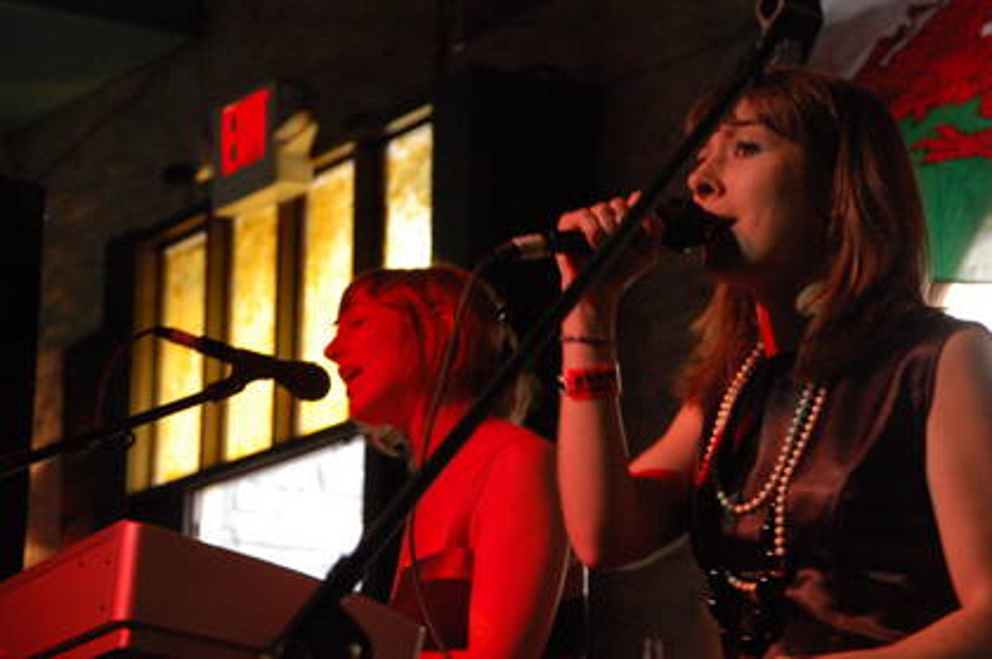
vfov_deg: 9.6
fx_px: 3922
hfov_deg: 14.4
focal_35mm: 142
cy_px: 330
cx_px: 496
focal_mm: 95
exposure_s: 1/60
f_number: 5.6
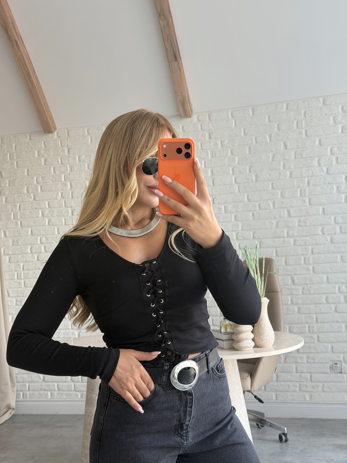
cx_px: 174
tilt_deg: -15.3
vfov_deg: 39.7
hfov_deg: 30.3
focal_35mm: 48
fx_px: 642
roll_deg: +3.6
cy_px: 232
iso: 80
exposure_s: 1/121
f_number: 1.78
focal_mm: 6.76
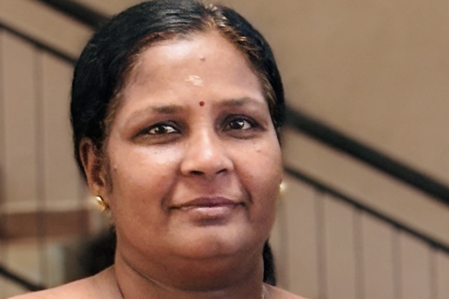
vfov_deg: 5.0
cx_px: 721
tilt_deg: -2.9
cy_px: 395
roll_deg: +0.4
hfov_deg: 7.3
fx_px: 3443
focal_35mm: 276
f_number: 1.6
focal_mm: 5.96
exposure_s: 1/33
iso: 160
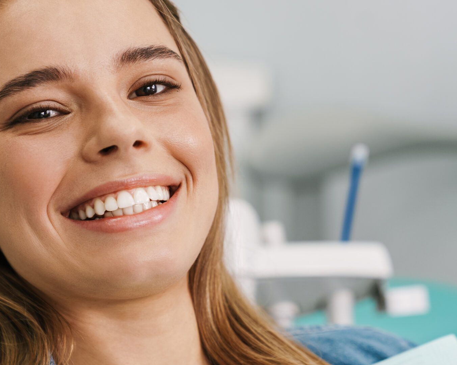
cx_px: 238
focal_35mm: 124
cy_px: 250
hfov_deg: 15.5
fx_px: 1677
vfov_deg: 12.4
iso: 640
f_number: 3.5
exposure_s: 1/160
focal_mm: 70
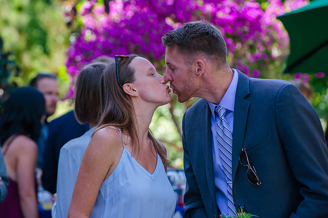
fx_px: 1812
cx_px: 147
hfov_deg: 10.3
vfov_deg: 6.9
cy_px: 98
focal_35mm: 199
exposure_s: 1/400
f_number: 4.5
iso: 400
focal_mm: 180
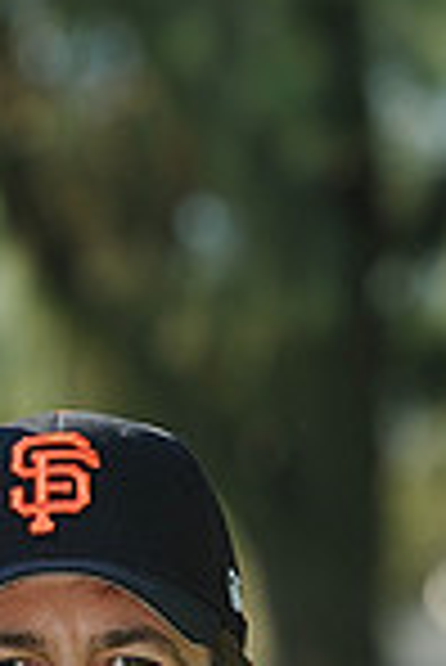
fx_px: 9788
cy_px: 936
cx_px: -194
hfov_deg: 2.6
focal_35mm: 528
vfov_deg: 3.9
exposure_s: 1/320
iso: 200
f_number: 5.6
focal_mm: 135
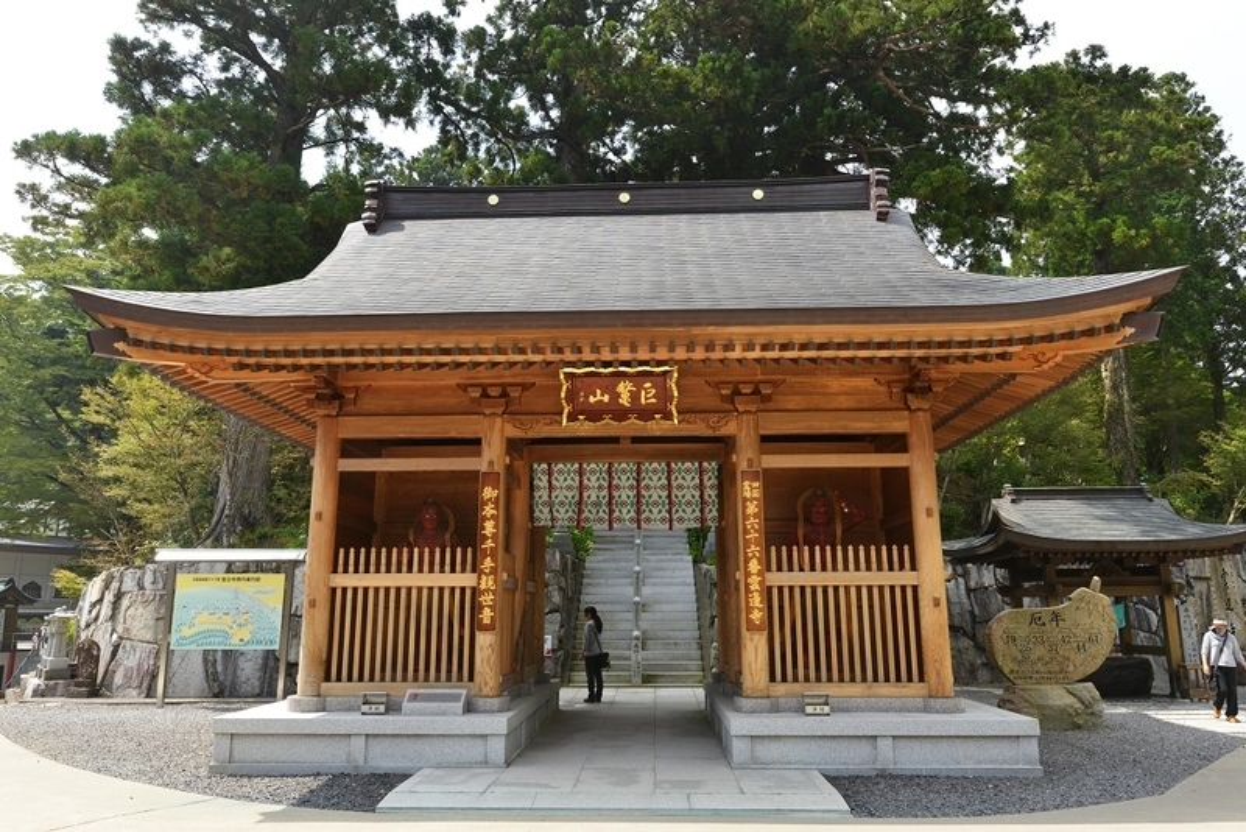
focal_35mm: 25
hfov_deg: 71.5
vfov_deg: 51.3
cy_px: 416
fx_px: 866
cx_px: 623
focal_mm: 25
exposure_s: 1/400
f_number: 10
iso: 400
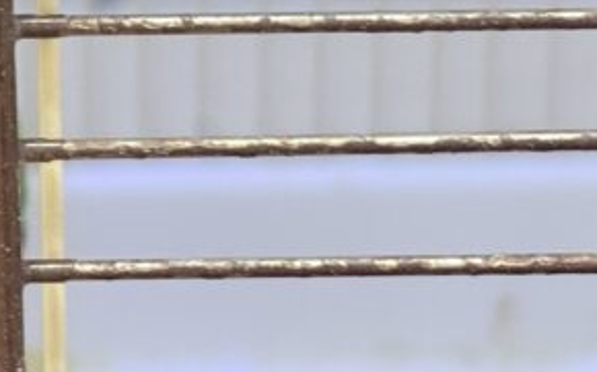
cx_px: -243
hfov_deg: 9.0
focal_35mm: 228
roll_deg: +4.2
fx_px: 3708
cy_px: 16
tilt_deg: -25.8
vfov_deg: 5.7
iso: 64
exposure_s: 1/52
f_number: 1.6
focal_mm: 5.96
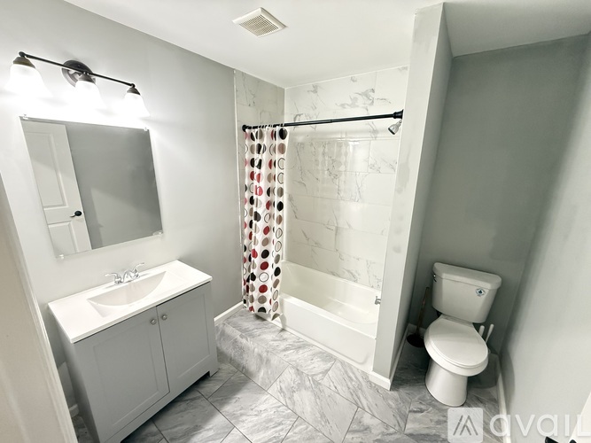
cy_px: 222
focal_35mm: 14
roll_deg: -0.6
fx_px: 239
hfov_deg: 102.1
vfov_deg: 85.7
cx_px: 296
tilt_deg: -14.9
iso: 1000
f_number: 2.2
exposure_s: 1/60
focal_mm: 2.22
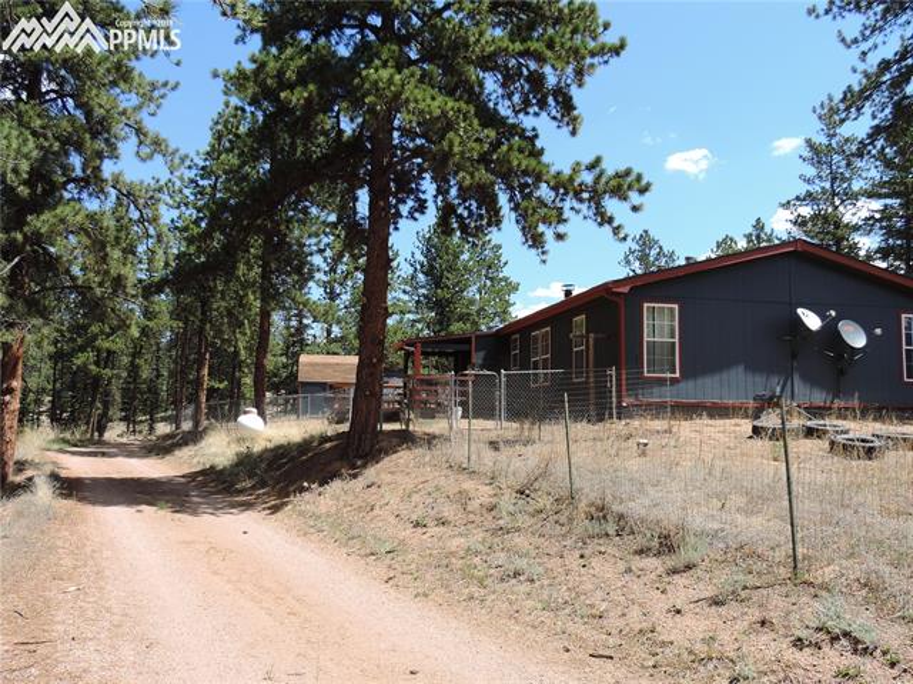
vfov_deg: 46.7
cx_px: 456
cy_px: 342
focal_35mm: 30
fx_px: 791
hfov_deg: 60.0
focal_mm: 5.3
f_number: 3.1
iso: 80
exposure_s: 1/640
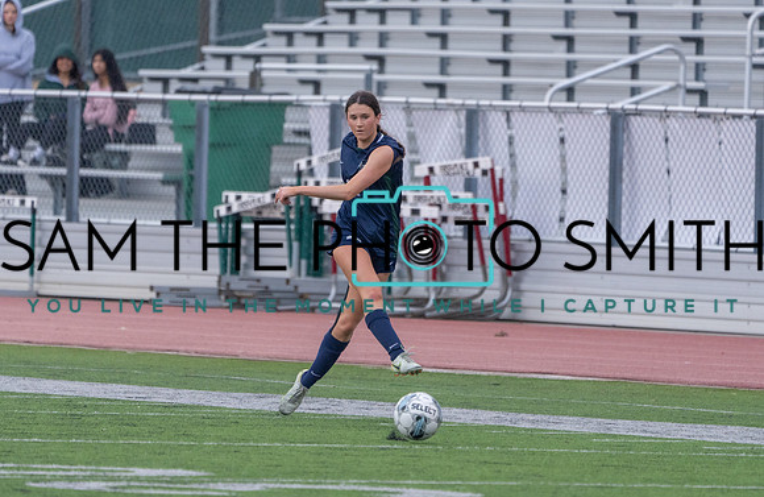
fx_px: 11652
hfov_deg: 3.8
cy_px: 232
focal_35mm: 553
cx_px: 367
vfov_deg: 2.4
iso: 2000
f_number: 5.6
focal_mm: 400
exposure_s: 1/1250
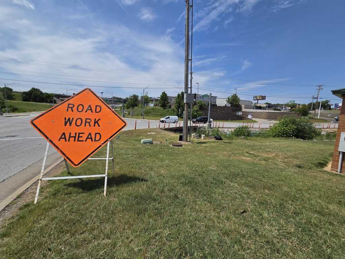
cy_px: 130
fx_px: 130
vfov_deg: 89.9
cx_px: 172
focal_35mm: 13
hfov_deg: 106.2
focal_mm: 2.2
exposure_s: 1/6598
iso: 100
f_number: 2.2
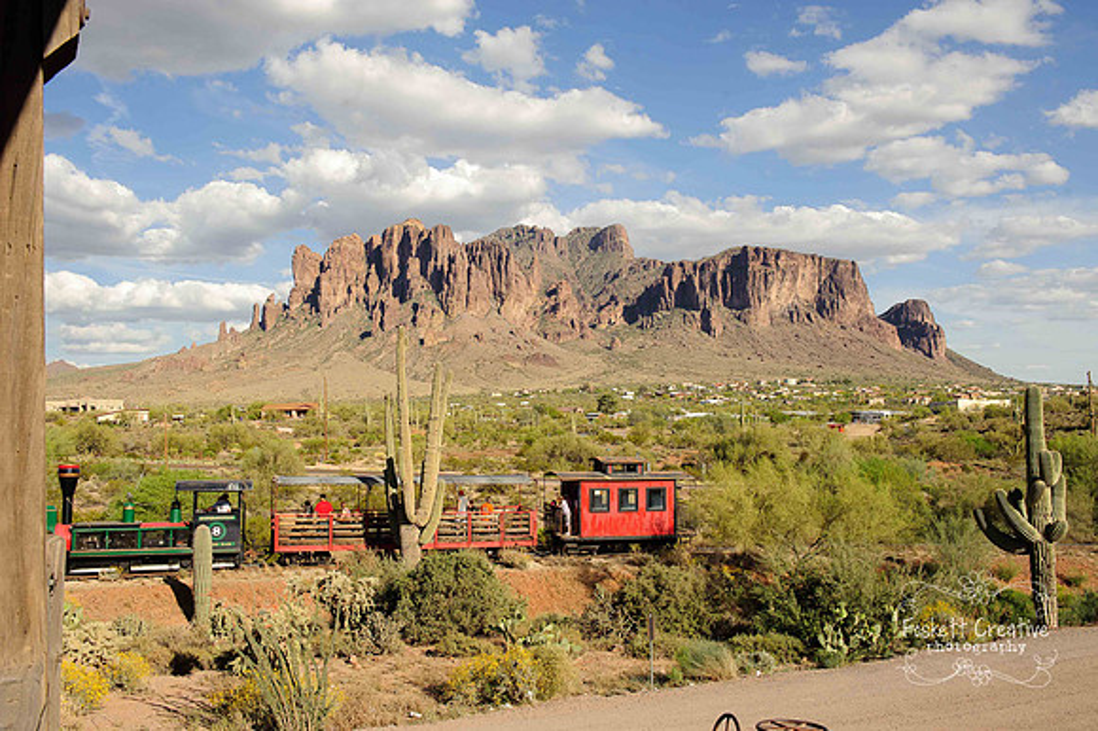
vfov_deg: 41.1
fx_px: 975
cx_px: 549
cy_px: 366
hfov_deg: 58.7
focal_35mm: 32
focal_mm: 32
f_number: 10
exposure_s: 1/400
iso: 200
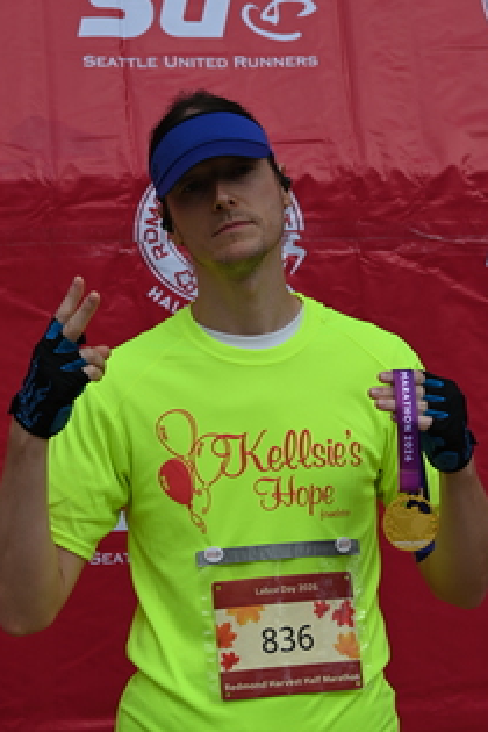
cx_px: 234
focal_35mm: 143
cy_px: 490
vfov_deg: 14.3
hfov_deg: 9.6
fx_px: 2907
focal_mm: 82
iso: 100
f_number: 6.3
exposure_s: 1/320
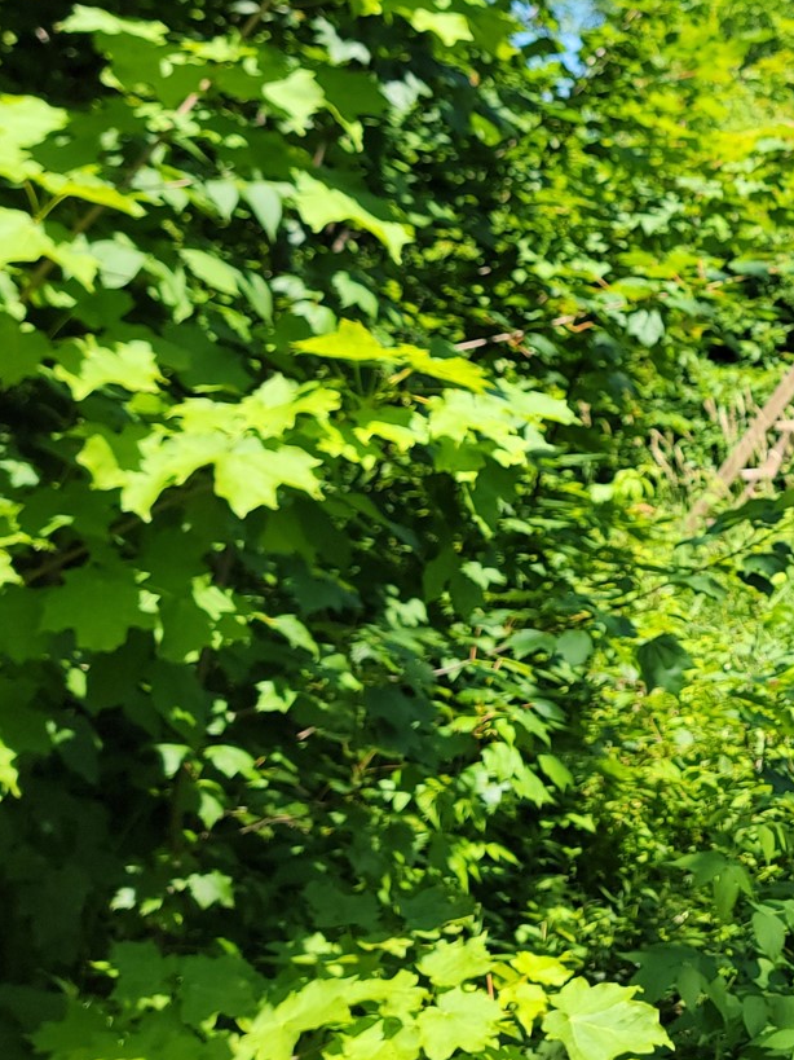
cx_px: 1033
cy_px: 296
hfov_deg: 22.0
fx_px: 1835
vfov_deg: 31.7
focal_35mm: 60
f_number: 1.8
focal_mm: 6.7
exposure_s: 1/322
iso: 16
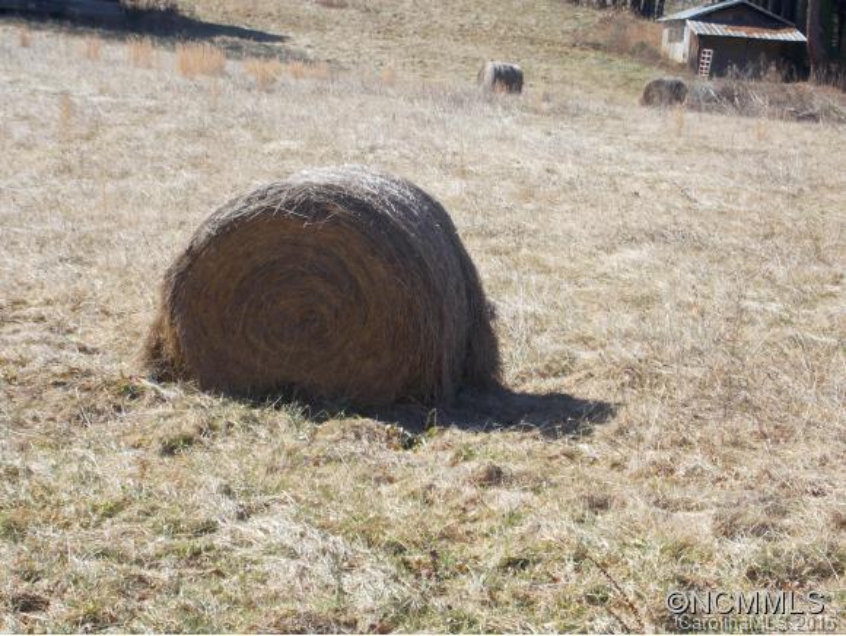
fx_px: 1908
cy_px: 318
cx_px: 423
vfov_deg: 18.9
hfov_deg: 25.0
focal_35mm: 78
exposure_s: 1/320
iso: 80
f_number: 4.3
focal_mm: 13.9
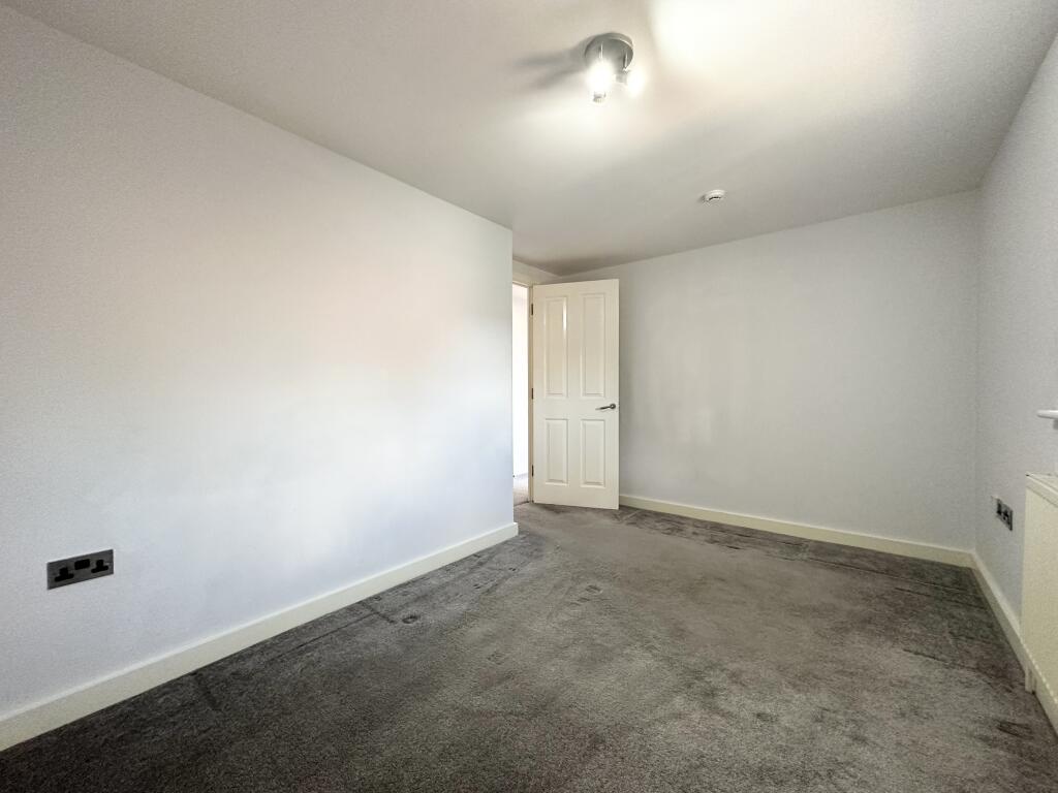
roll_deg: +1.0
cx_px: 529
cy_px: 396
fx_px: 428
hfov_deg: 102.1
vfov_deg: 85.7
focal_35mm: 14
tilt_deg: -1.6
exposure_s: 1/100
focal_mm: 2.22
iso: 320
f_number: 2.2
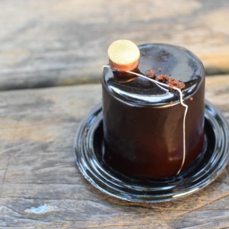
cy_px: 115
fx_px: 506
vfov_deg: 25.5
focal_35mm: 68
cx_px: 146
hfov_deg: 25.4
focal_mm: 35
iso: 3200
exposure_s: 1/125
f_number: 5.6
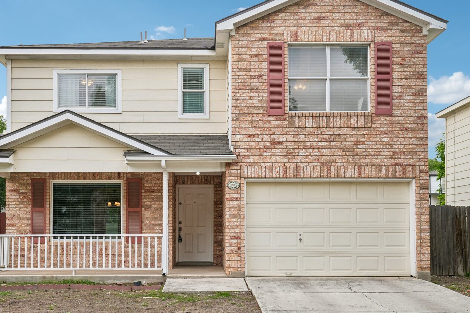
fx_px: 522
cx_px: 210
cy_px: 153
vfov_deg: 33.4
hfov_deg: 48.4
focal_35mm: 40
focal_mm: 31
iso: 200
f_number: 8
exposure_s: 1/250
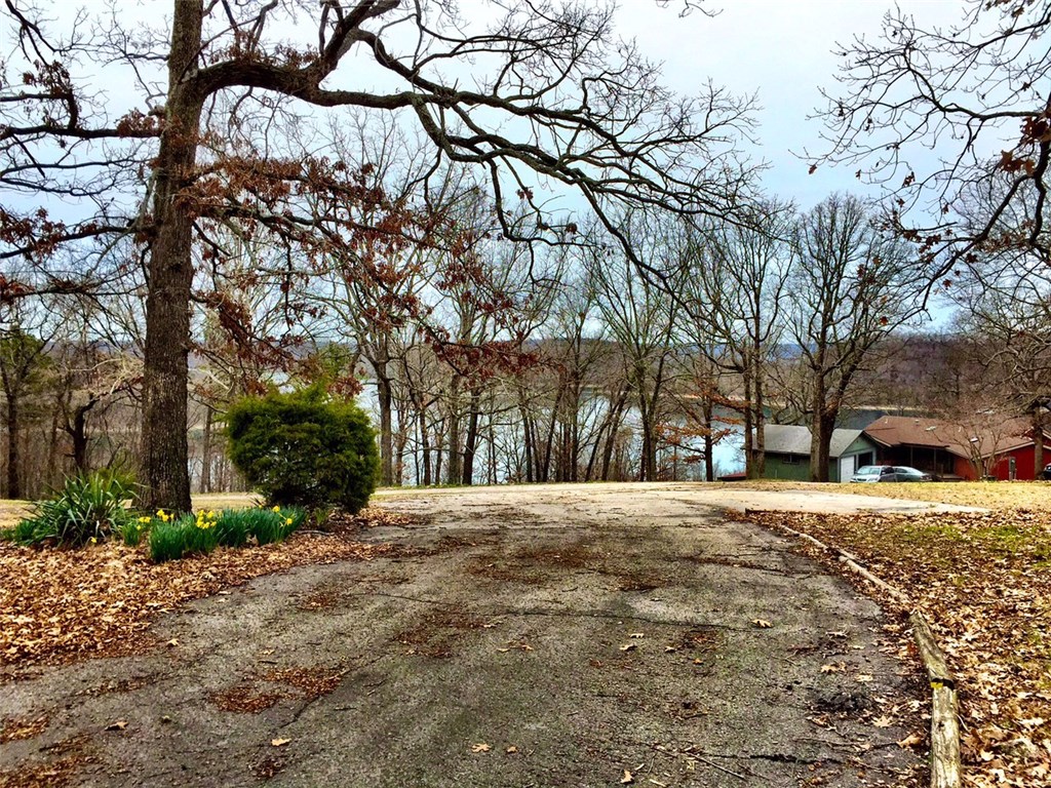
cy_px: 394
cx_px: 526
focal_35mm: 29
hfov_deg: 61.7
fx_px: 880
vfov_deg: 48.2
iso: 32
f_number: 2.2
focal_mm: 4.15
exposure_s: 1/2198
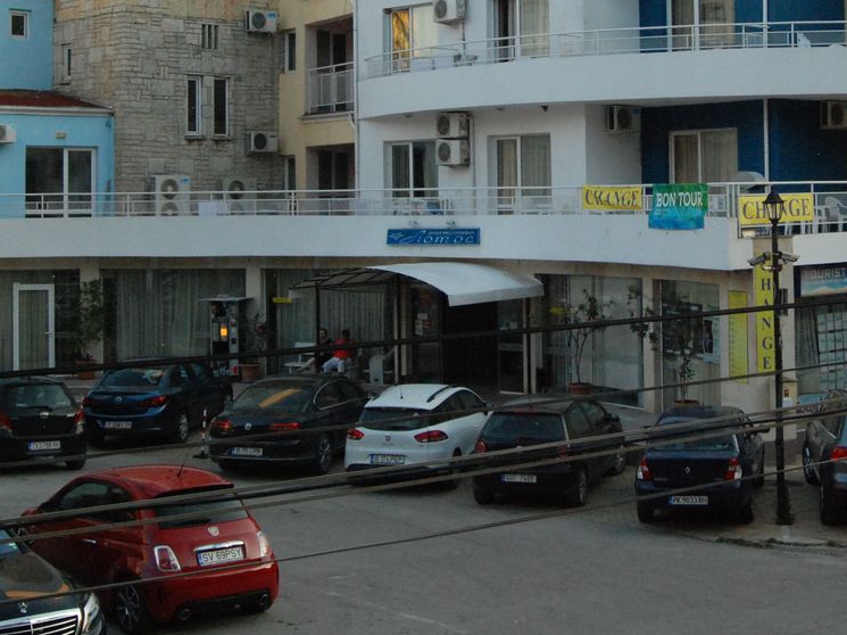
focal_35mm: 64
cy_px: 109
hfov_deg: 30.2
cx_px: 526
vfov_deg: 22.5
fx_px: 1565
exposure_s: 1/320
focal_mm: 22
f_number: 9
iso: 1250
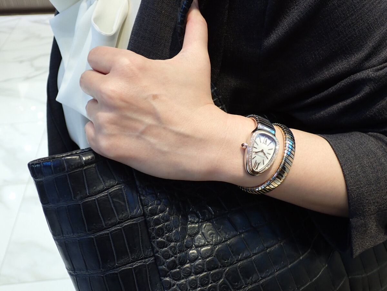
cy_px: 146
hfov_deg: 51.4
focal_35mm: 36
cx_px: 194
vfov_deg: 39.7
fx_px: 402
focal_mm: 6.37
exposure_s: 1/60
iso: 200
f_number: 2.5
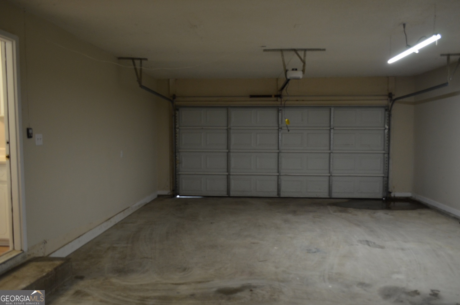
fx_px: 344
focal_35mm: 27
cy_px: 152
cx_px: 230
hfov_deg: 67.5
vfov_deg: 47.7
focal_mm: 18
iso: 800
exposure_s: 1/50
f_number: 3.5
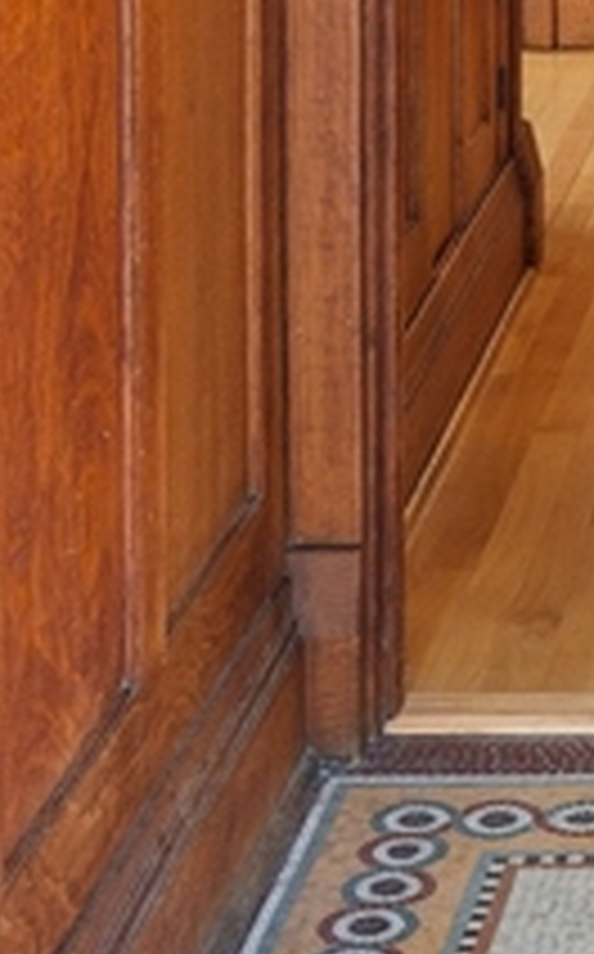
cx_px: 1008
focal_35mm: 135
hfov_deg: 9.3
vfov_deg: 14.1
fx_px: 3506
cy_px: -644
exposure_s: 1/13
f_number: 8
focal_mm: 26
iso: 320
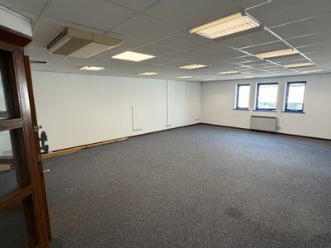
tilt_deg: -9.0
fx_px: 134
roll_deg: +0.8
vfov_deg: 85.7
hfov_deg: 102.1
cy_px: 124
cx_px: 166
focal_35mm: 14
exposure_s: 1/100
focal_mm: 2.22
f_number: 2.2
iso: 125
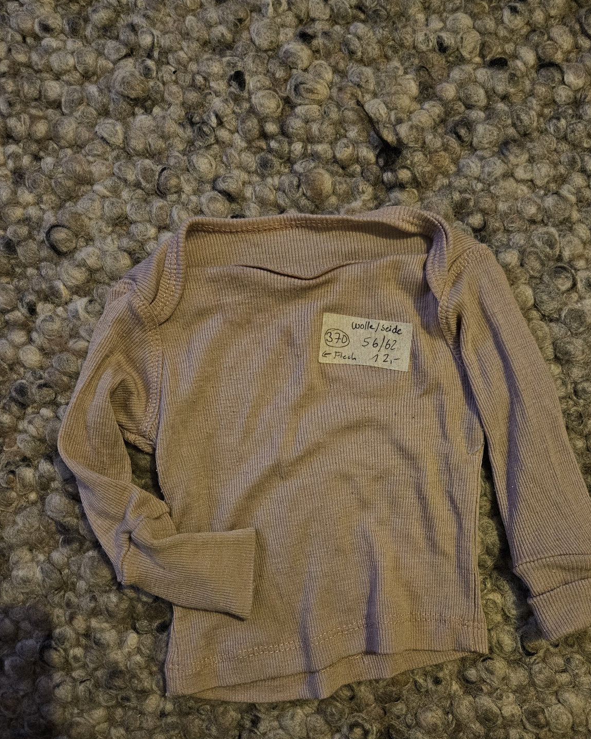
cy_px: 402
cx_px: 319
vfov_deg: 65.9
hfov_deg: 54.9
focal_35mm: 26
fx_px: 568
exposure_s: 1/25.1
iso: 800
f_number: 1.8
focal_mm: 5.4
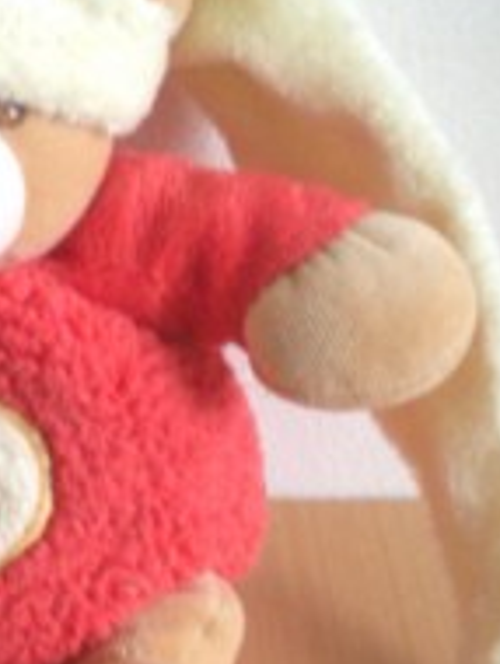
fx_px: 1998
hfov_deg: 14.0
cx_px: -21
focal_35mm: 104
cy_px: 356
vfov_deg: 18.9
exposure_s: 1/27.4
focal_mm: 6.3
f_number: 3.1
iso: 200
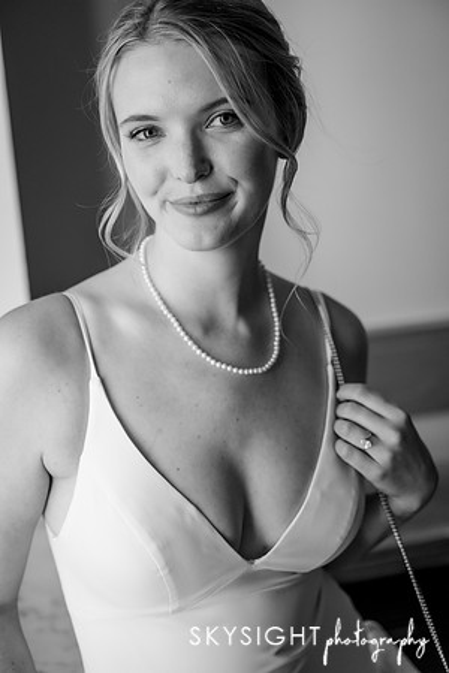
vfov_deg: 41.1
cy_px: 336
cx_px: 224
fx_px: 898
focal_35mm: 48
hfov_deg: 28.1
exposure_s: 1/320
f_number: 2.8
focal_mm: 48
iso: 640
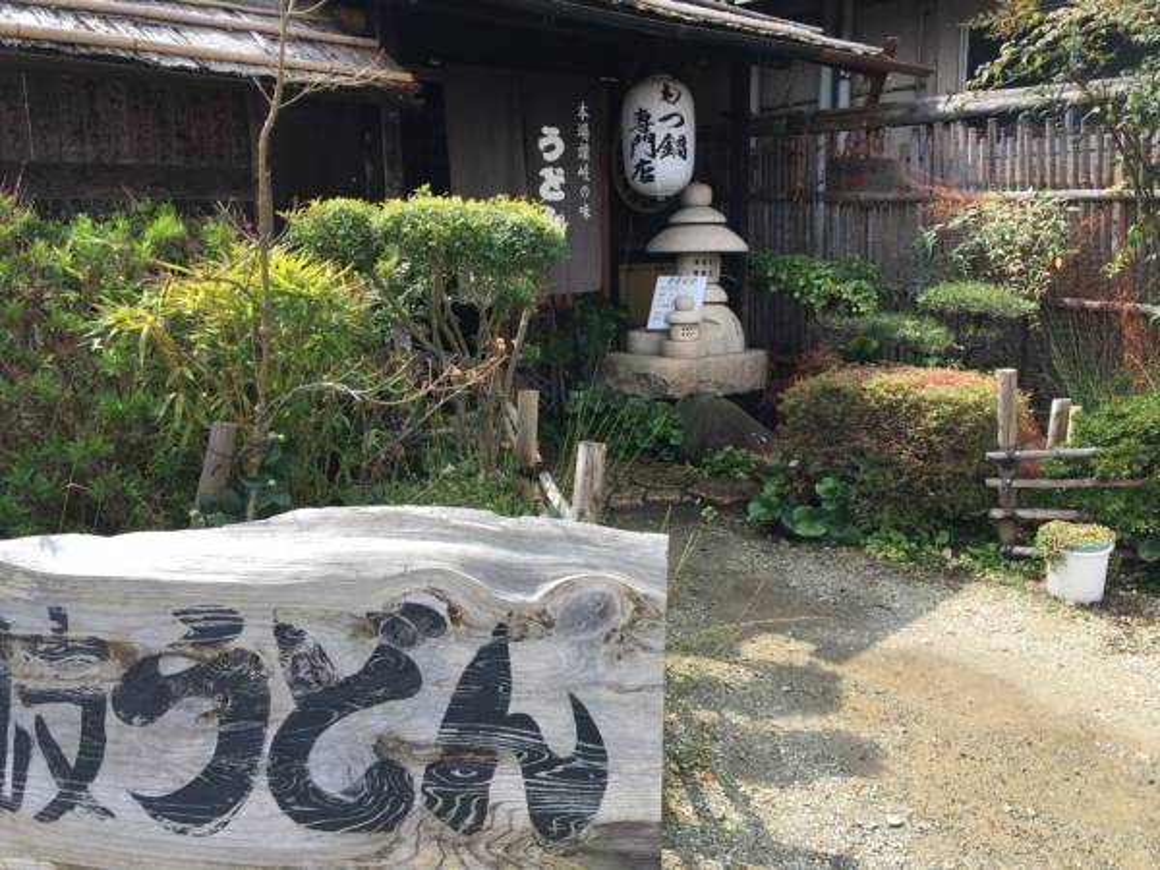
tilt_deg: -8.4
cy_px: 435
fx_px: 972
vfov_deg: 48.2
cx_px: 580
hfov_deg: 61.7
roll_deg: -0.1
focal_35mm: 29
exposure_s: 1/610
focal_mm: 4.15
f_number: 2.2
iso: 25
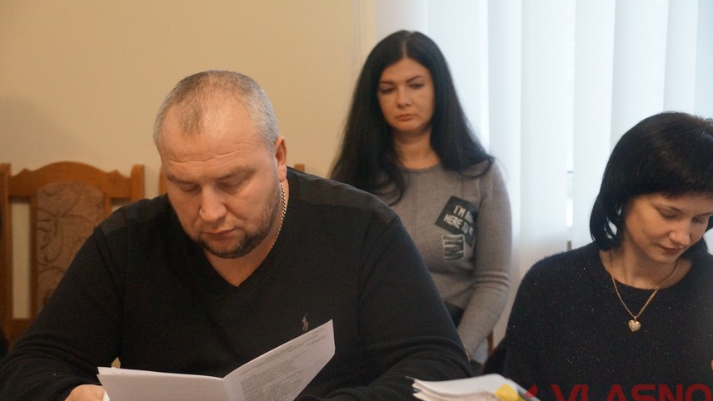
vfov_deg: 18.3
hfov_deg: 31.9
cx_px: 361
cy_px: 205
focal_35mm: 66
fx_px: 1248
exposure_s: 1/160
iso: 2000
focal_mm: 40
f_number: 4.5
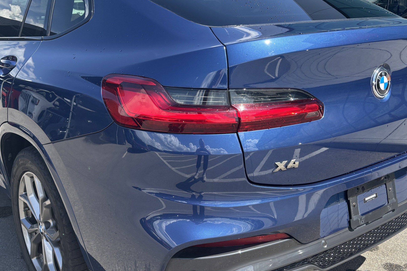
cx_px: 168
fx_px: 452
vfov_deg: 33.4
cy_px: 137
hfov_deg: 48.2
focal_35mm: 40
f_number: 1.6
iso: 50
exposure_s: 1/1016
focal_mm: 5.96
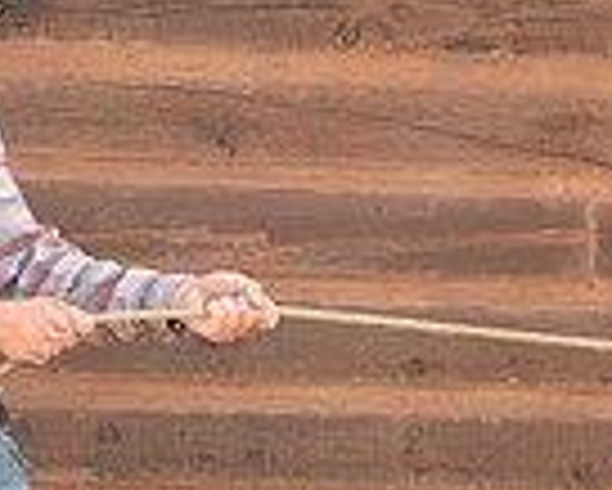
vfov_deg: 7.2
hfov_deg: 8.8
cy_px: 295
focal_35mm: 216
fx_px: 3915
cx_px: 808
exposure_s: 1/125
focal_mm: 44
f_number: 5.6
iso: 320
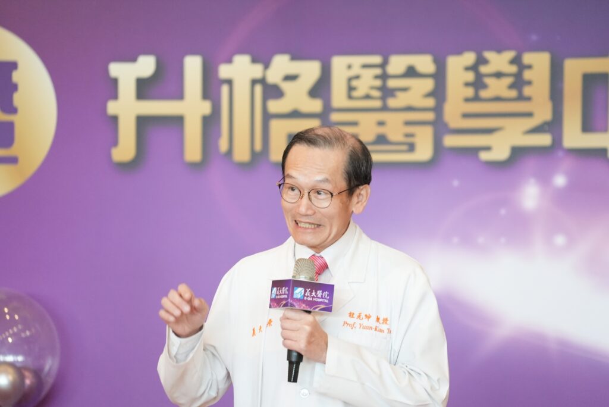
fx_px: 3385
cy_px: 204
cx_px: 304
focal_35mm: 200
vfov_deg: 6.9
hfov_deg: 10.3
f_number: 4
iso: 6400
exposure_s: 1/250
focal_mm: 200
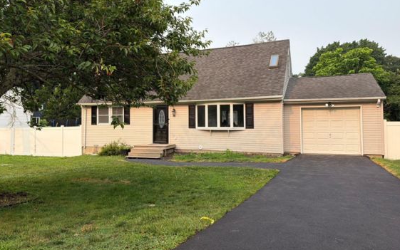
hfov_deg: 64.4
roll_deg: -0.1
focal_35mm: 29
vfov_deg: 43.1
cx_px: 175
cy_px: 110
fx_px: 316
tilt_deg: +0.7
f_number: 1.78
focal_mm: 6.76
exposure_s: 1/1653
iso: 80
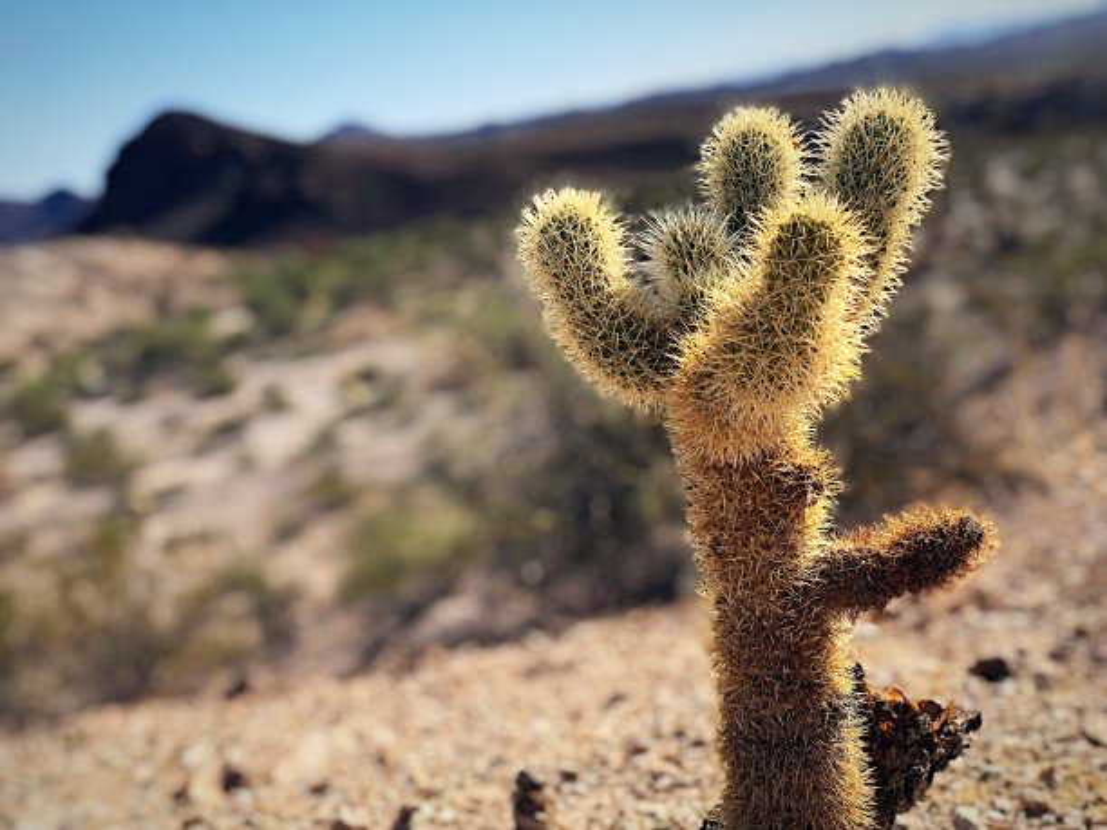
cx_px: 554
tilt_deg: -8.7
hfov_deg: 36.8
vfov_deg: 28.0
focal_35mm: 52
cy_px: 415
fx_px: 1663
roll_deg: +9.3
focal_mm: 6
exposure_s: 1/906
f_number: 2.4
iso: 16
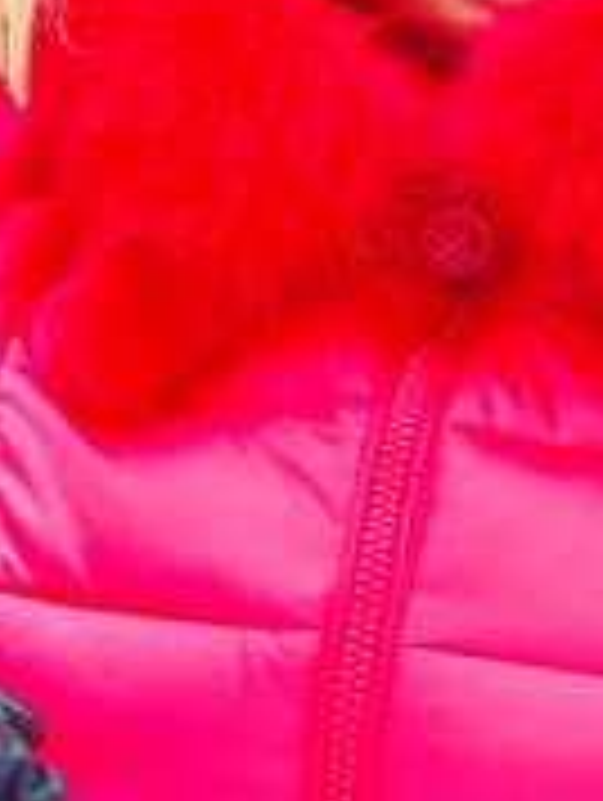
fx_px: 18954
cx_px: -22
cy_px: 162
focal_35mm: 818
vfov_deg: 2.4
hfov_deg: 1.8
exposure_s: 1/125
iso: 400
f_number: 4.8
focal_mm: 43
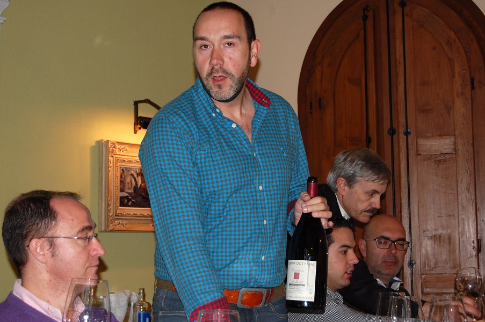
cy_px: 161
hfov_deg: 28.1
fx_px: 969
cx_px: 242
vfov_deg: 18.9
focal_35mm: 72
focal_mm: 48
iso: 400
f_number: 5.6
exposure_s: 1/60
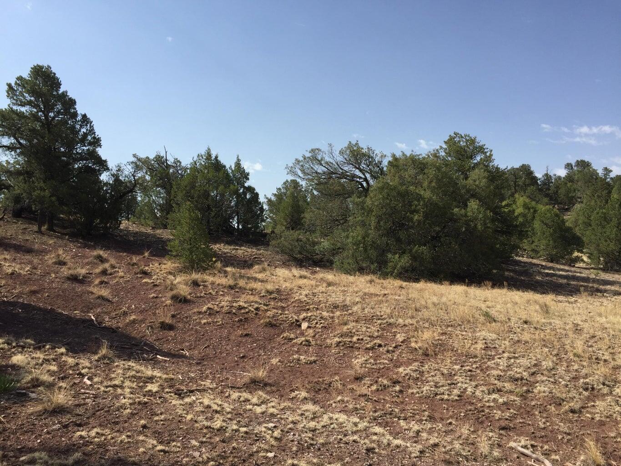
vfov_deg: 48.2
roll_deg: +0.2
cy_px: 233
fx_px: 520
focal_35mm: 29
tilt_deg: +3.6
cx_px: 310
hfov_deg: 61.7
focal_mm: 4.15
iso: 32
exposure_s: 1/1721
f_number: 2.2
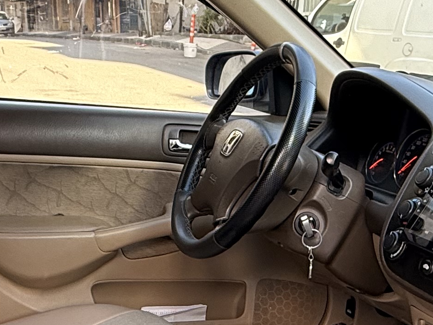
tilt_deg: -15.7
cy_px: 217
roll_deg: +0.6
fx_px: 751
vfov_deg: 24.3
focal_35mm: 60
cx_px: 185
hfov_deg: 32.1
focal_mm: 2.22
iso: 64
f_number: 2.2
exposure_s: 1/99
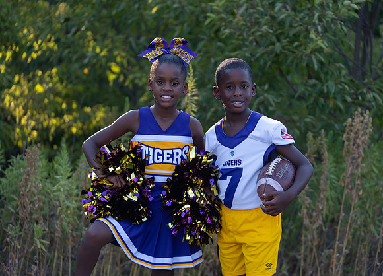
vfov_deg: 12.2
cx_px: 207
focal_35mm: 118
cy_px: 138
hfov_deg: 16.9
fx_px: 1289
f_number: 2.8
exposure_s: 1/320
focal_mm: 112
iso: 125
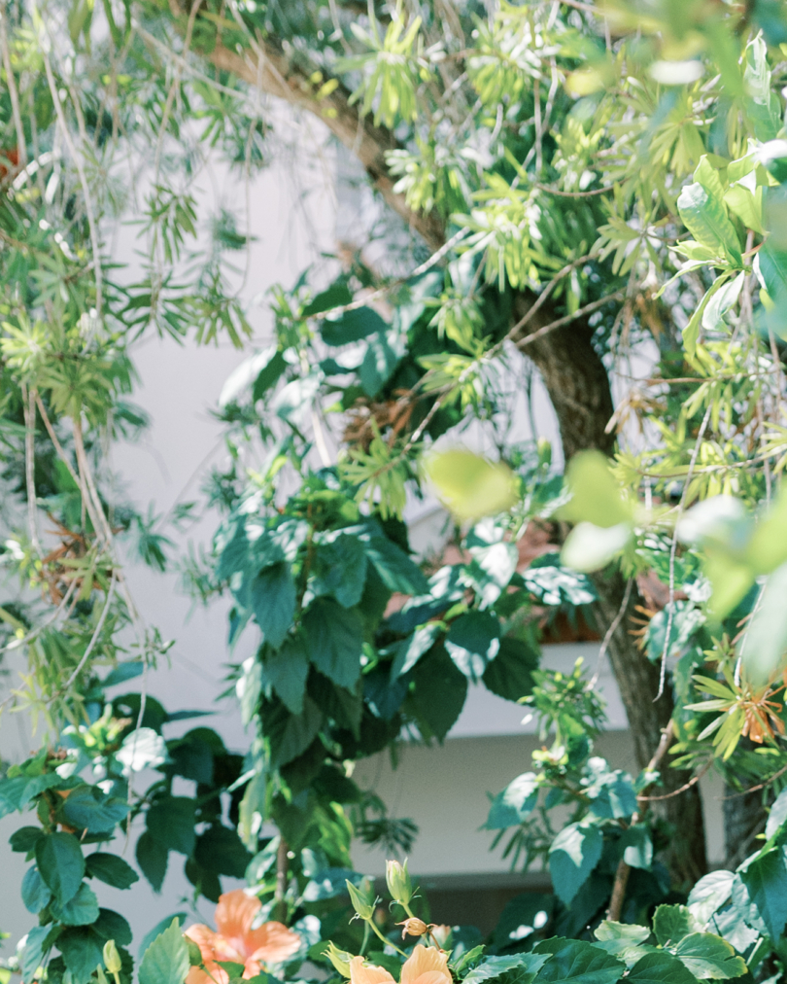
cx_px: 794
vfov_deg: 14.8
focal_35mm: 117
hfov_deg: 13.0
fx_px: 3405
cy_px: 1636
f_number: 3.5
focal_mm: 35
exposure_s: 1/1250
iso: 500
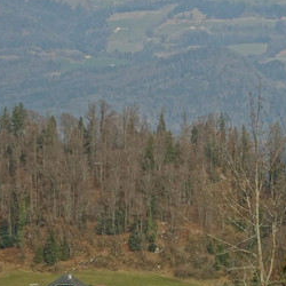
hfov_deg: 8.2
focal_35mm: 211
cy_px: 94
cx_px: 335
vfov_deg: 8.3
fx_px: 1972
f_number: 16
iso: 400
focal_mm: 35.68
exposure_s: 1/100
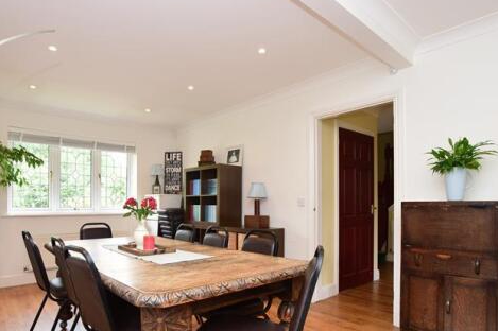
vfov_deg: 58.7
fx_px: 290
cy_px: 206
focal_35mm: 21
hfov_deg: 81.1
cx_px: 228
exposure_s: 1/13
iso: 200
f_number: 5
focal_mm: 10
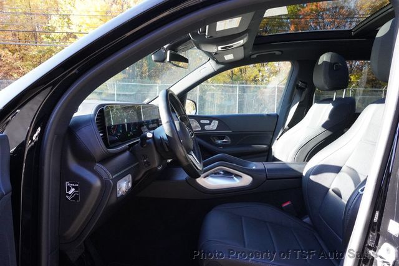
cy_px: 133
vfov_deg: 47.9
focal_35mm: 27
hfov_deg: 67.4
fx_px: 299
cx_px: 200
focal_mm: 18
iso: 4000
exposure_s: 1/250
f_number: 9
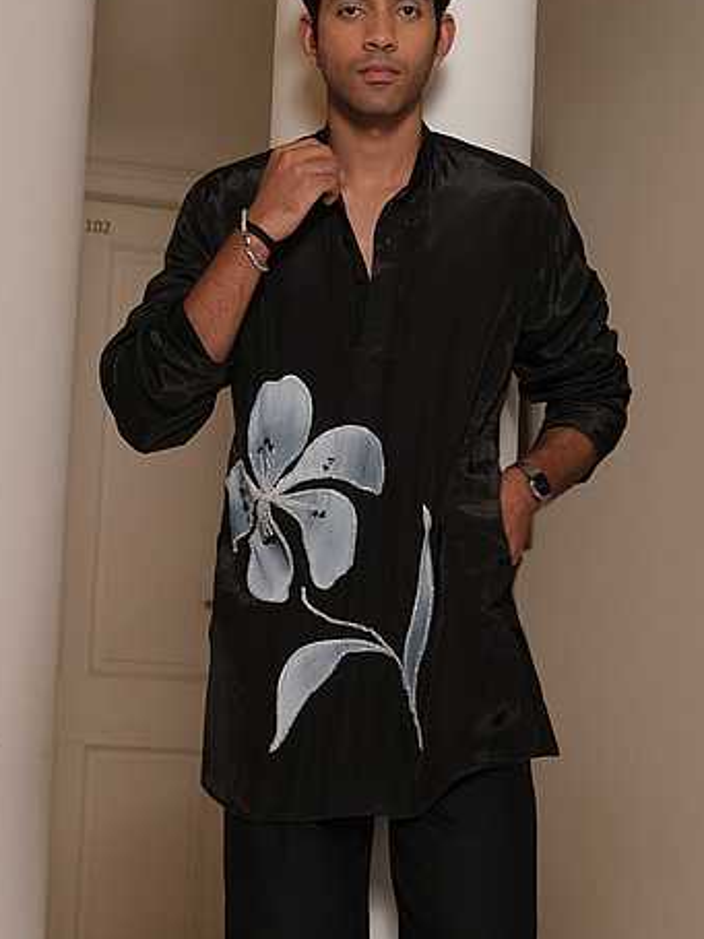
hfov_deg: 28.5
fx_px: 1384
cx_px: 347
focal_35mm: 51
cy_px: 414
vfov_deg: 37.5
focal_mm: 30.8
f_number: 4
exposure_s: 1/27
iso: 320
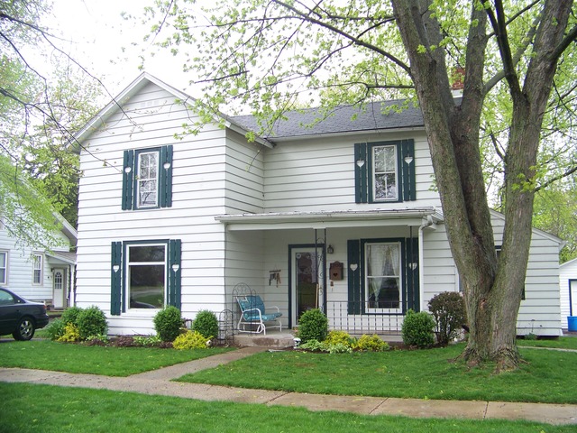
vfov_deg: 39.7
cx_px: 288
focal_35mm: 36
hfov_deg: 51.4
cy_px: 216
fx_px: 600
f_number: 2.8
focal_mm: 5.85
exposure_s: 1/60
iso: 64
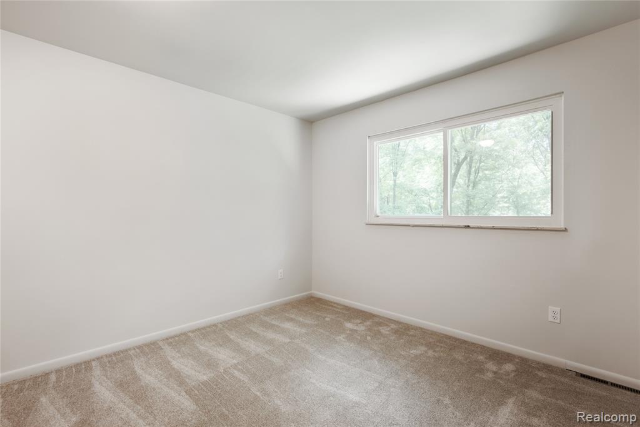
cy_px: 214
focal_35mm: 16
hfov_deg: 96.7
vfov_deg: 73.8
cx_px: 320
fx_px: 284
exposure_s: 1/2.5
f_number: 8
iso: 320
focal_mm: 16
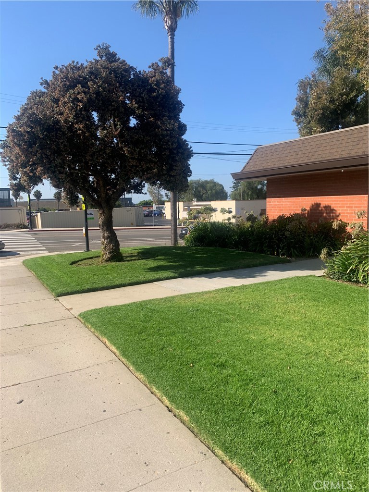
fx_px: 370
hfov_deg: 53.1
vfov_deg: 67.3
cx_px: 184
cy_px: 246
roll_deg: +1.1
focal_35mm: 26
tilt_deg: -4.5
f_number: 1.8
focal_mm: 4.25
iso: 25
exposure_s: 1/1610
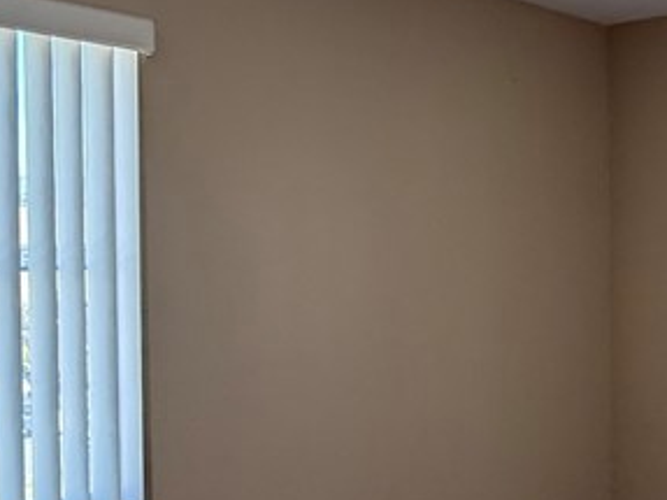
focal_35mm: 50
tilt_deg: -2.0
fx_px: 963
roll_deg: +1.4
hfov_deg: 35.7
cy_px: 270
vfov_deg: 29.1
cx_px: 614
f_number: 2.2
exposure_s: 1/120
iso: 400
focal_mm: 2.22
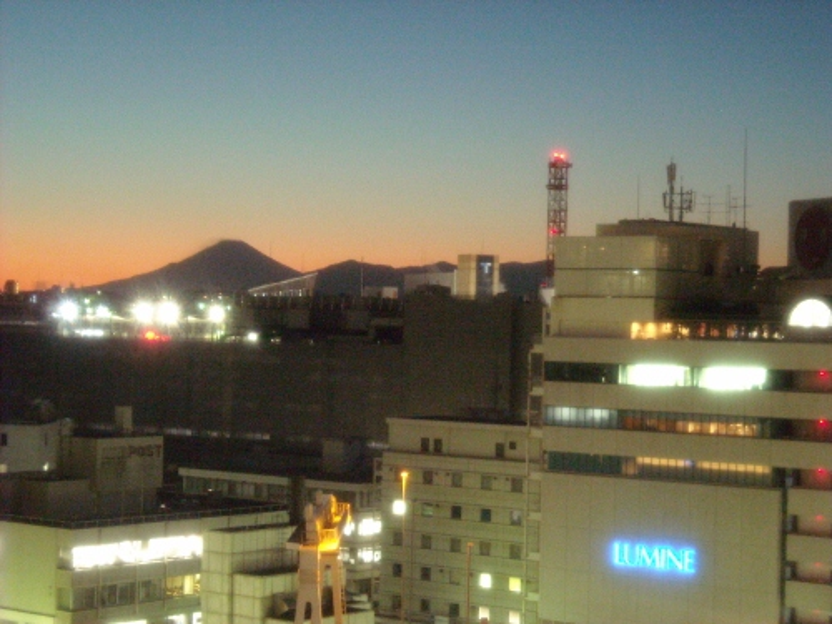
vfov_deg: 17.6
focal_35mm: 84
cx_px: 416
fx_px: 2019
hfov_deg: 23.3
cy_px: 312
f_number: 4.1
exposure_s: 1/3
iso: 800
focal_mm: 13.73
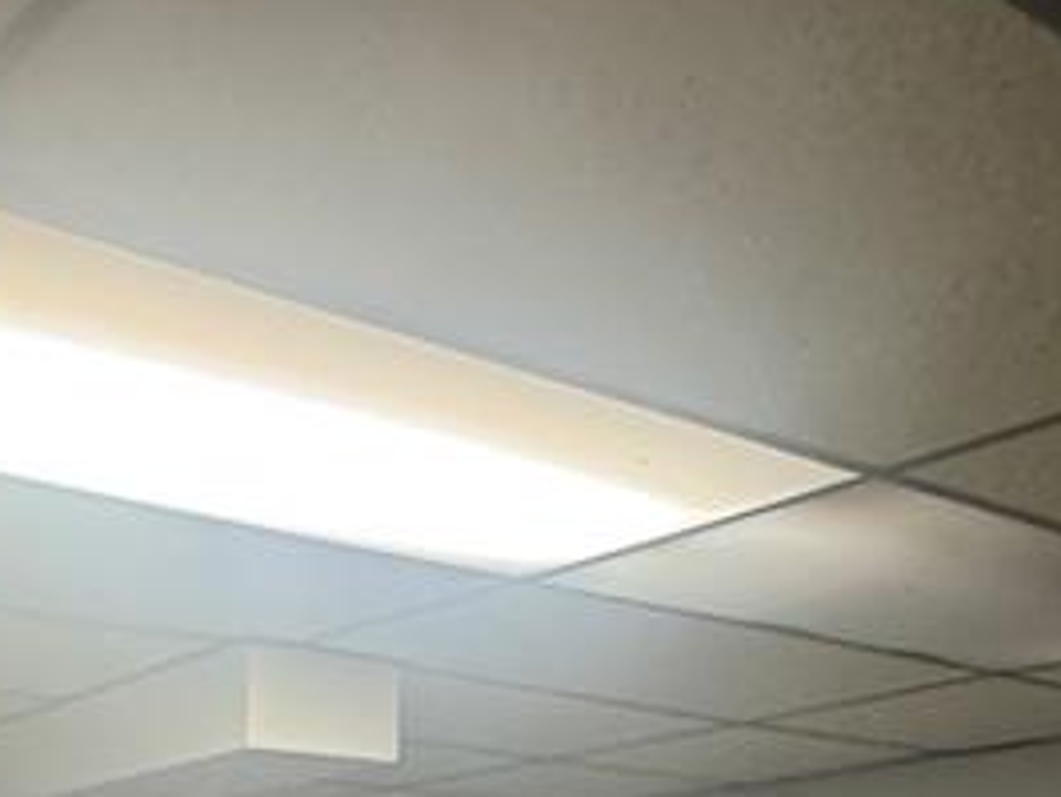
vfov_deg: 22.6
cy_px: 1165
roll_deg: -0.6
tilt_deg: -5.4
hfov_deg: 34.8
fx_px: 1656
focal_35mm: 54
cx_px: 264
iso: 800
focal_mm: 2.22
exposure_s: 1/40
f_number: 2.2
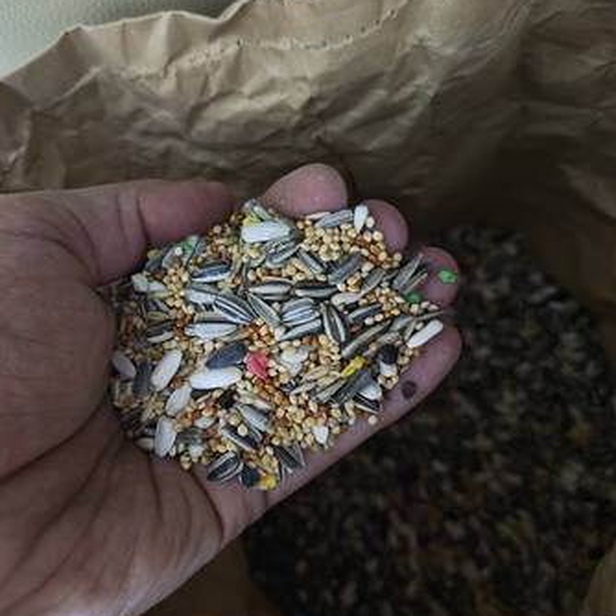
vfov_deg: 55.6
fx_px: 584
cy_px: 324
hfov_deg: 55.6
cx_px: 302
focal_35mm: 29
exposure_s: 1/25
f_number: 1.9
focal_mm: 6.12
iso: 3200
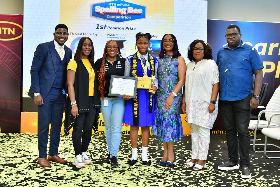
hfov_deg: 42.8
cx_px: 140
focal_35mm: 46
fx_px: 358
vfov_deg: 29.2
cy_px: 94
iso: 800
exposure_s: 1/125
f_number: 4.5
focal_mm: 31
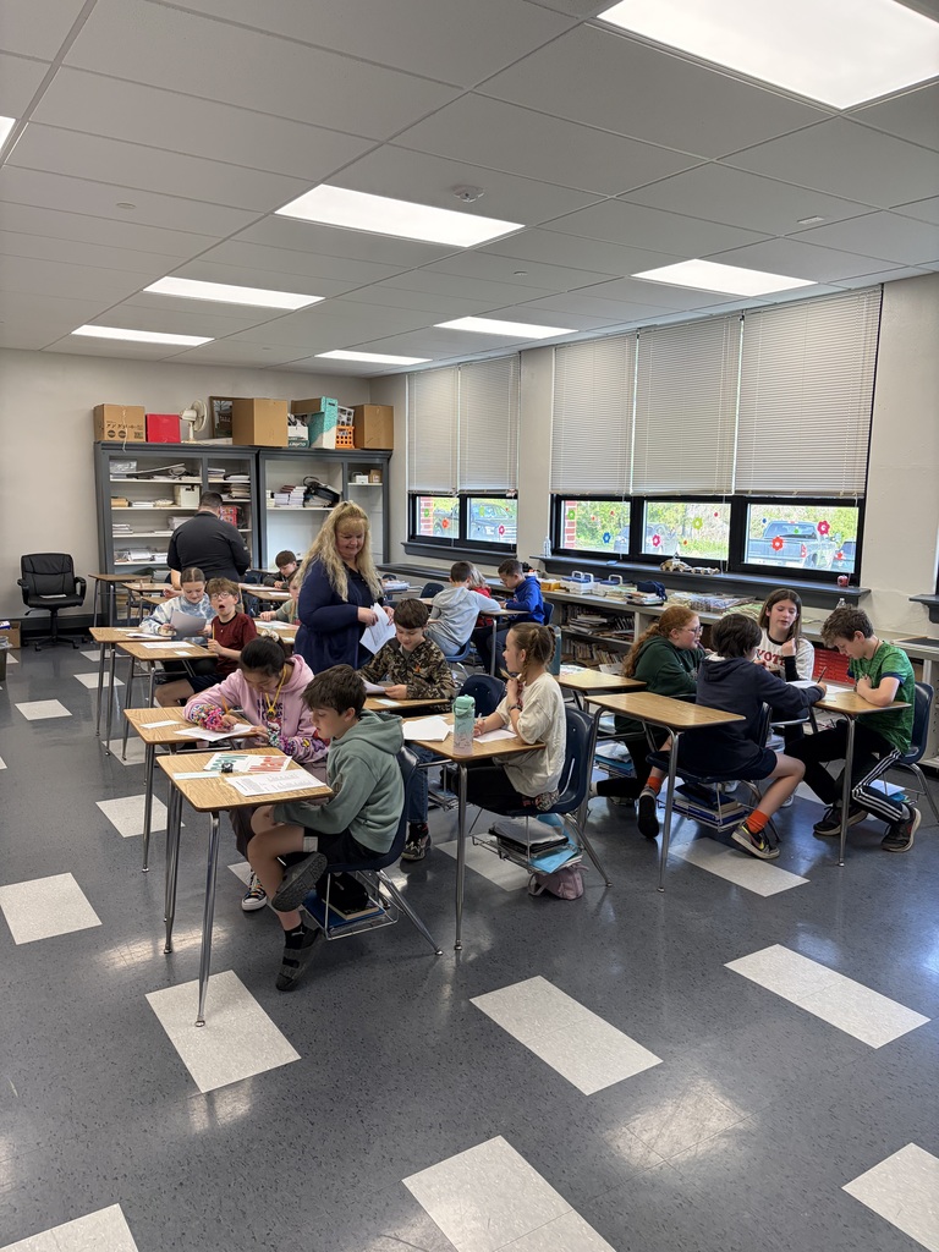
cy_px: 626
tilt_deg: -8.3
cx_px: 470
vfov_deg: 67.3
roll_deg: -0.8
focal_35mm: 26
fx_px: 940
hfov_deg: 53.1
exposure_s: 1/177
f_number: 1.6
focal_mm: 5.96
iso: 125
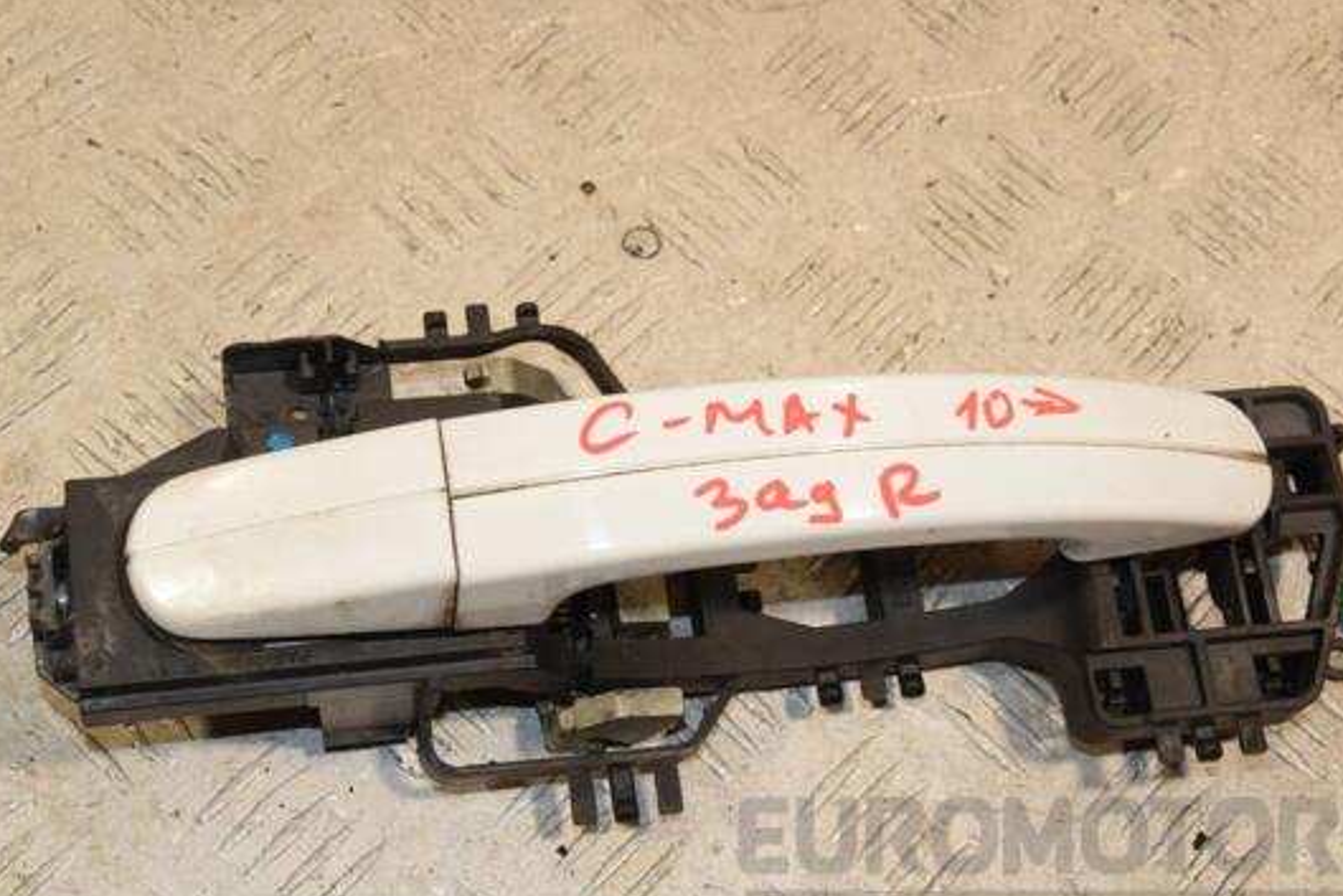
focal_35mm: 68
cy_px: 497
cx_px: 691
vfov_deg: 20.0
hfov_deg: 29.6
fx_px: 2537
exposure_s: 1/200
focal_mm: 40
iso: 800
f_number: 9
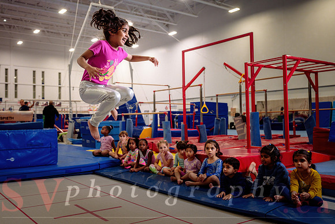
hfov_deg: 53.3
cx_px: 136
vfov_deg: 37.2
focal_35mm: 36
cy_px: 116
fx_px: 332
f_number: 3.5
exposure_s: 1/250
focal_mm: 30
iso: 1600
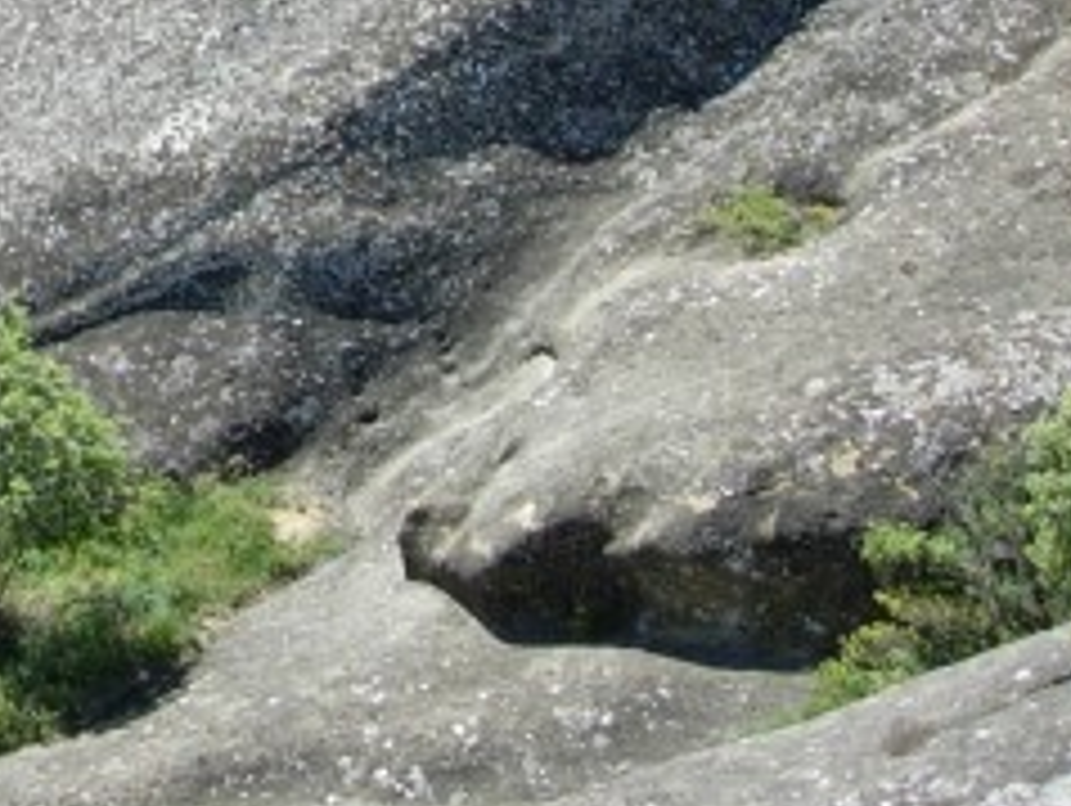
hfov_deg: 18.2
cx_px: -234
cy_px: -225
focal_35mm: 102
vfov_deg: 14.0
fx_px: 3159
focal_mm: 7.8
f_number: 2.8
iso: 64
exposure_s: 1/703
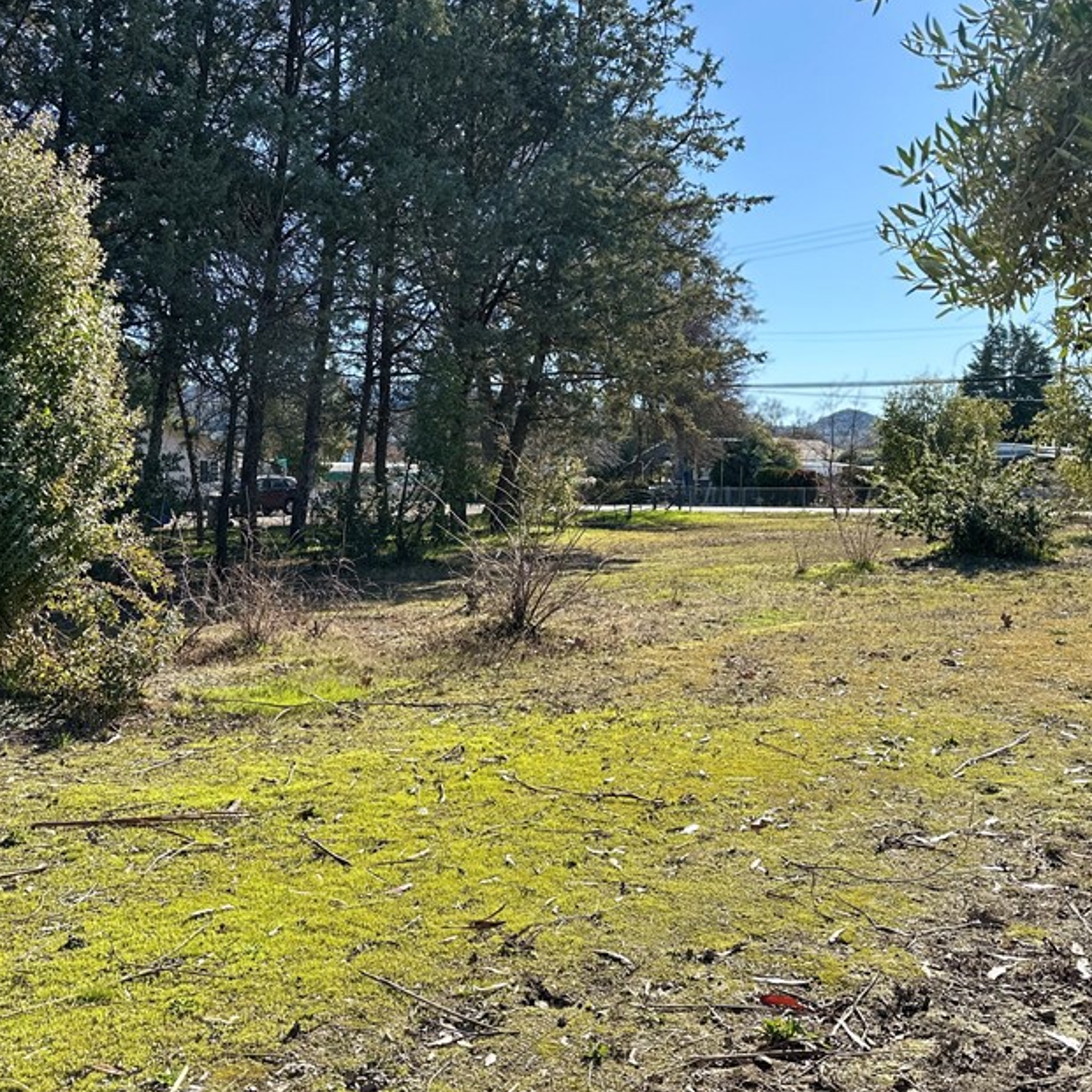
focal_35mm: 35
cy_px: 498
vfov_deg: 47.2
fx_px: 1249
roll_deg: +0.0
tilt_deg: -0.7
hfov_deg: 47.2
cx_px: 564
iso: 80
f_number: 1.78
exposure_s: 1/2252
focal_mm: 6.86
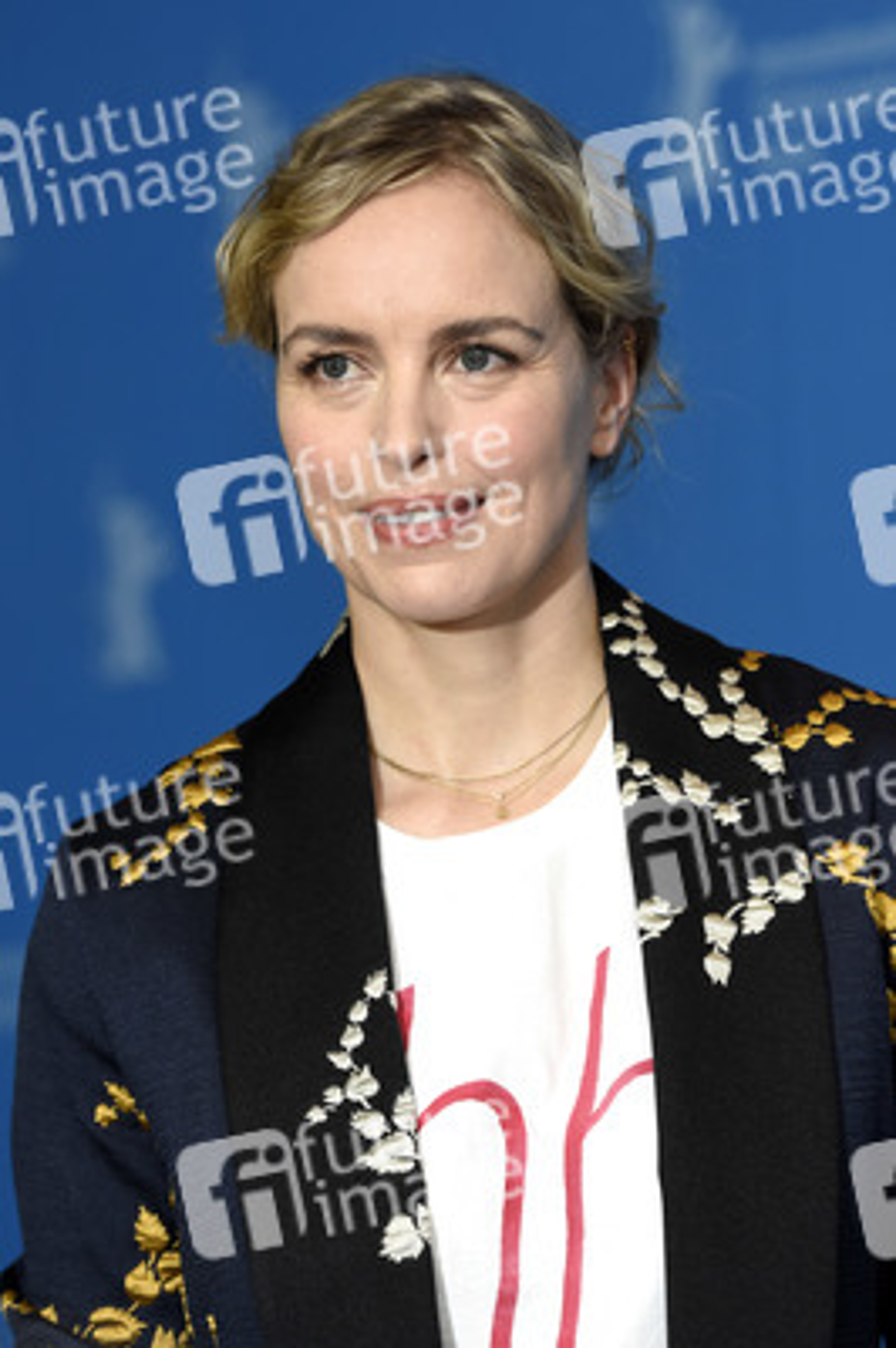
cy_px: 674
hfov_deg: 6.5
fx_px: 7853
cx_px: 448
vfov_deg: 9.8
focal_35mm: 210
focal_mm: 140
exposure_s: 1/320
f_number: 3.5
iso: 800
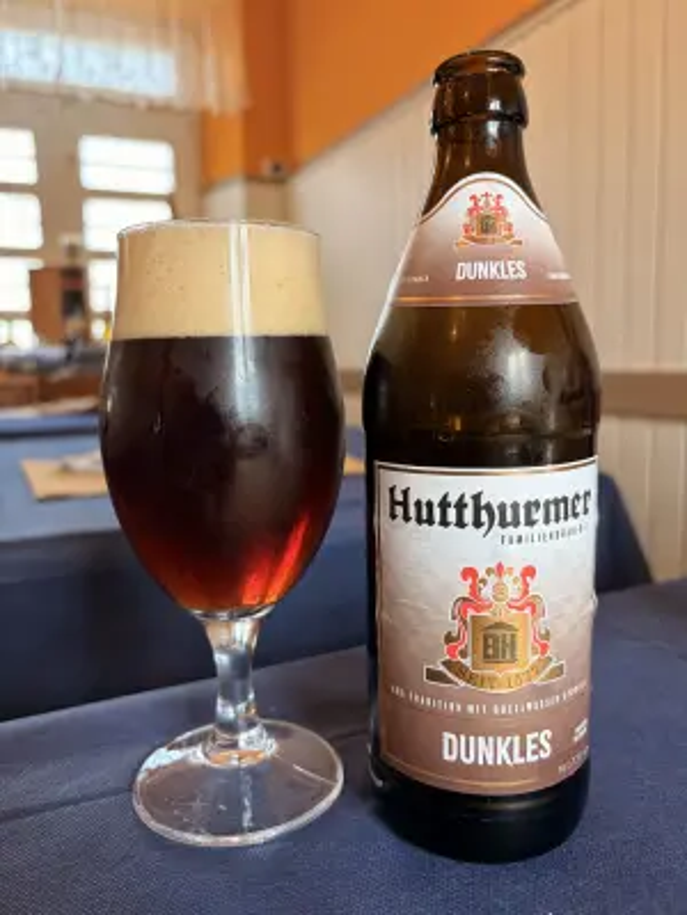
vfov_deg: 67.3
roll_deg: +2.1
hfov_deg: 53.1
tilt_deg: -7.1
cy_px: 458
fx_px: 688
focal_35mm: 26
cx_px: 344
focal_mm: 5.96
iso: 125
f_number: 1.6
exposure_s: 1/122
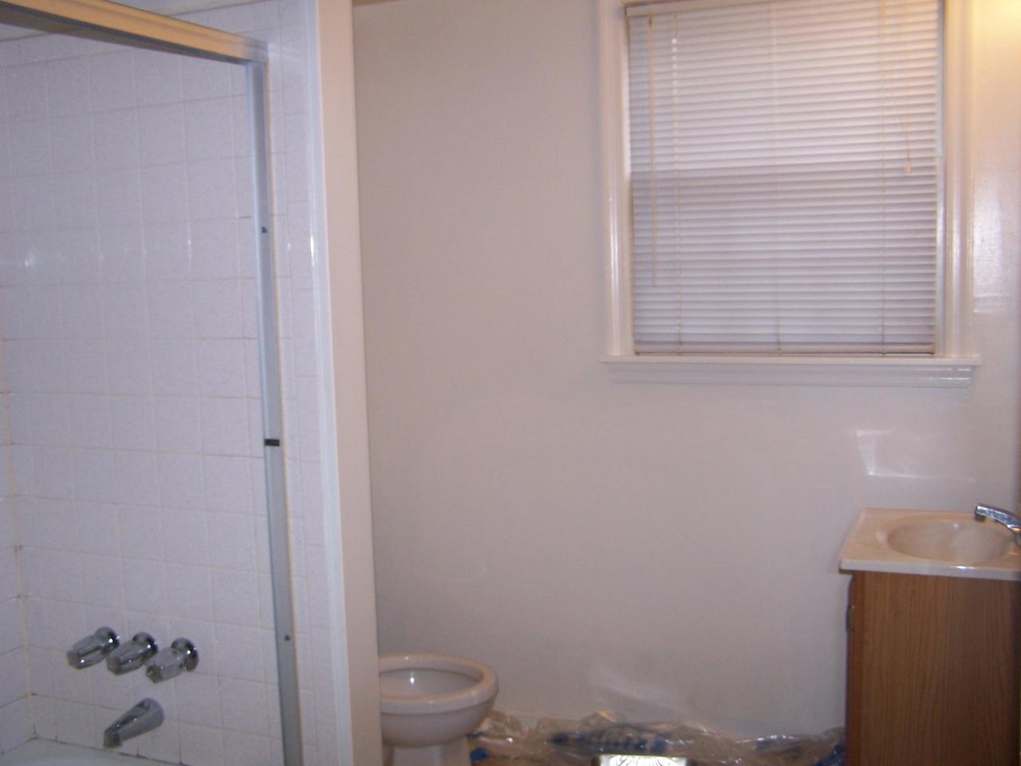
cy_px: 383
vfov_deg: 37.7
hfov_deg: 49.0
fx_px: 1121
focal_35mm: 38
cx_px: 510
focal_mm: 6.3
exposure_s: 1/60
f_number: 2.8
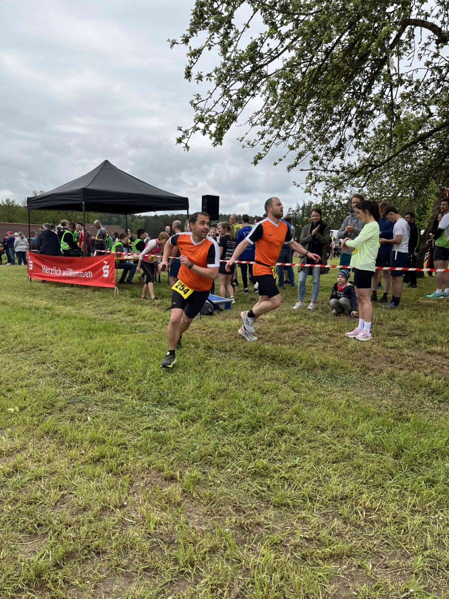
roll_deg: +0.6
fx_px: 450
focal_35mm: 26
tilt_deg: -4.1
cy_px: 300
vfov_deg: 67.3
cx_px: 224
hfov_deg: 53.1
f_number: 1.6
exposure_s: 1/2632
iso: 50
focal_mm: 5.1
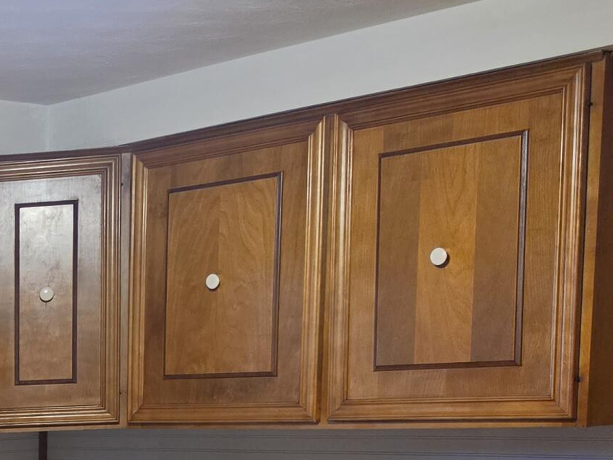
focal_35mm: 81
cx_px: -334
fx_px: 1434
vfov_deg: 17.2
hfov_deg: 20.3
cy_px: 585
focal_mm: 6.5
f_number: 1.4
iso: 320
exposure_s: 1/120
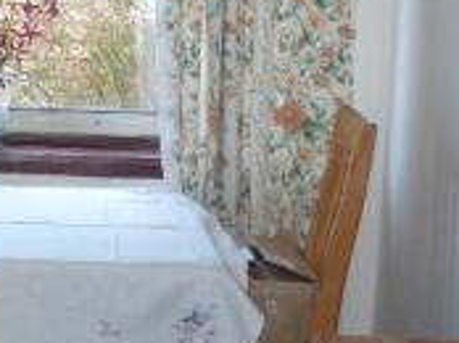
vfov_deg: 17.4
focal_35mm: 84
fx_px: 1112
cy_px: 94
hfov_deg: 21.4
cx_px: -115
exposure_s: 1/60
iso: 80
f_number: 2.8
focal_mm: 4.5
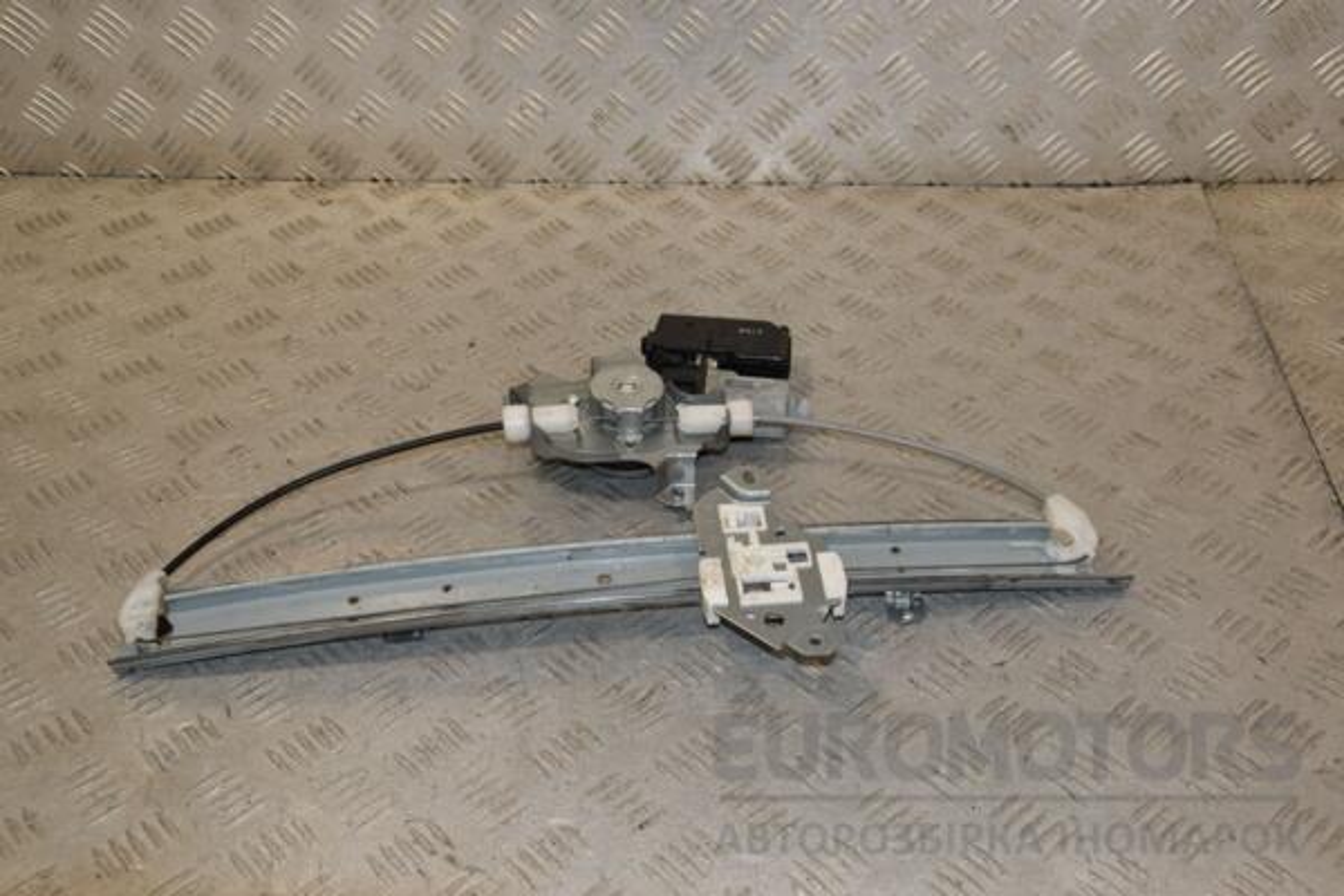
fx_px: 1568
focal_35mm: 42
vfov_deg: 31.9
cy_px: 448
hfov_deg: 46.4
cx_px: 672
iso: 800
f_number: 8
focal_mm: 28
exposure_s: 1/200
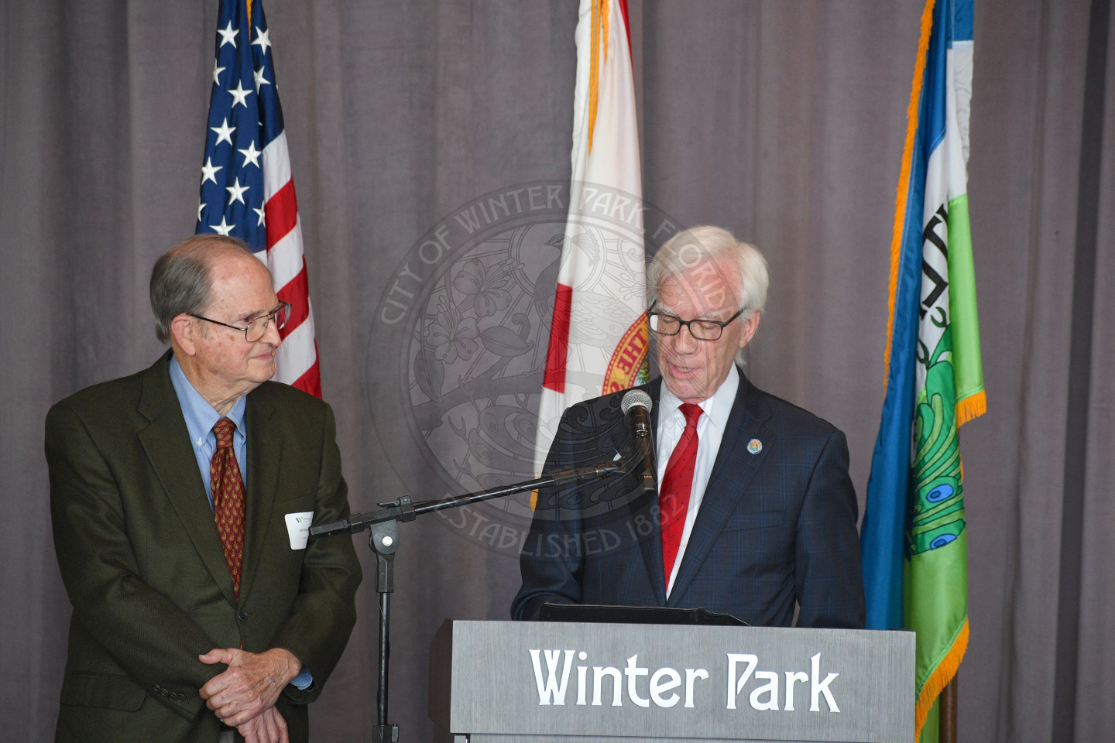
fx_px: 6720
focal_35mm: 217
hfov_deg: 9.5
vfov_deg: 6.3
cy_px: 372
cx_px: 558
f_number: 4.8
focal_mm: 145
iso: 1250
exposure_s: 1/250
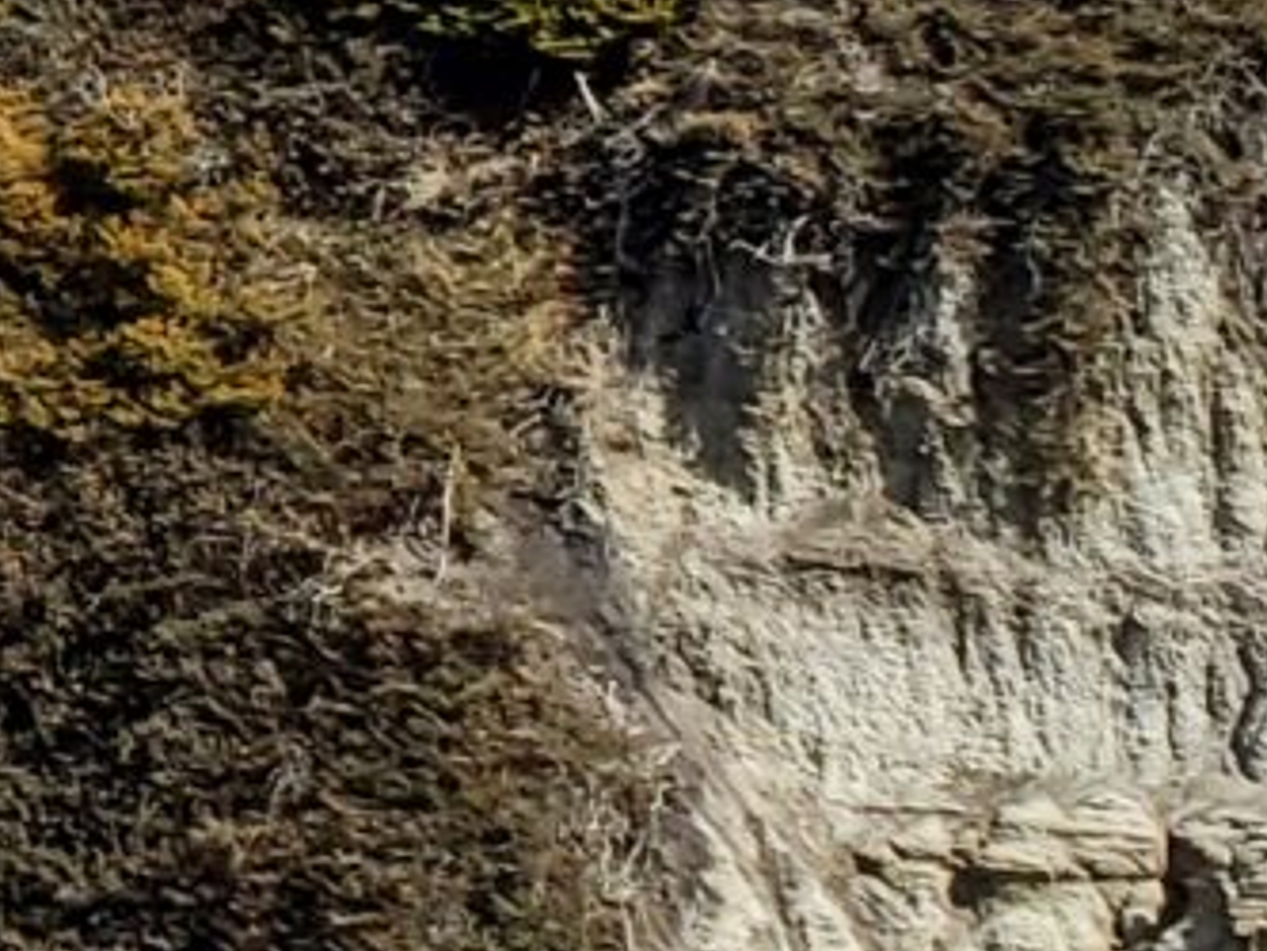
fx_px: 7323
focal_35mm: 200
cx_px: -2393
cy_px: -304
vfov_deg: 7.3
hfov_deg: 8.5
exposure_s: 1/1707
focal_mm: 4.3
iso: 50
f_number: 2.4
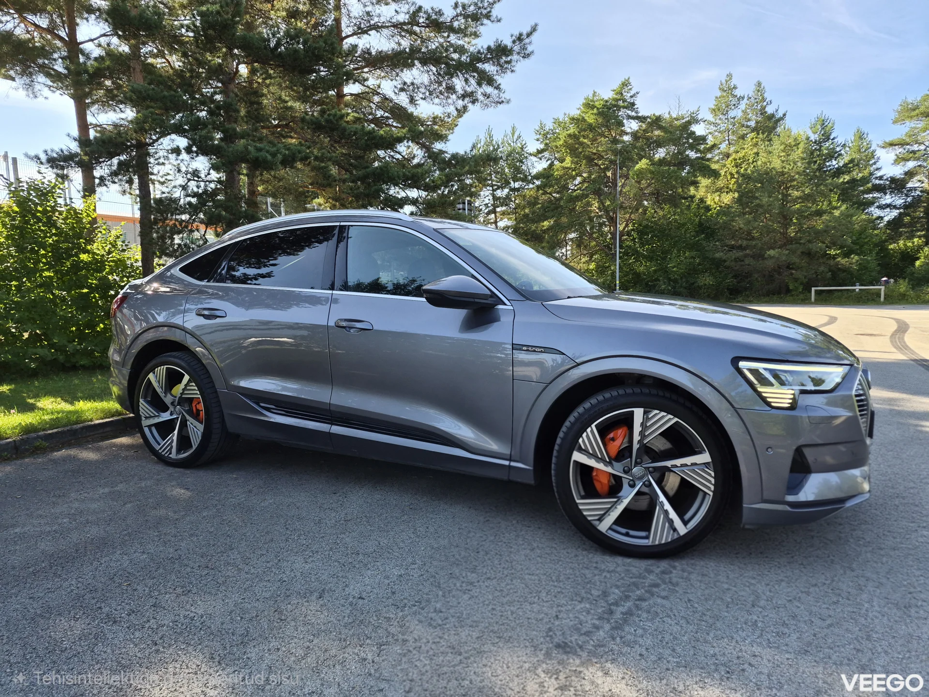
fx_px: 617
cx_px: 464
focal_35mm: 23
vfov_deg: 58.9
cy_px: 348
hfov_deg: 73.9
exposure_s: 1/3333
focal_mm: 5.4
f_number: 1.8
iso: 80
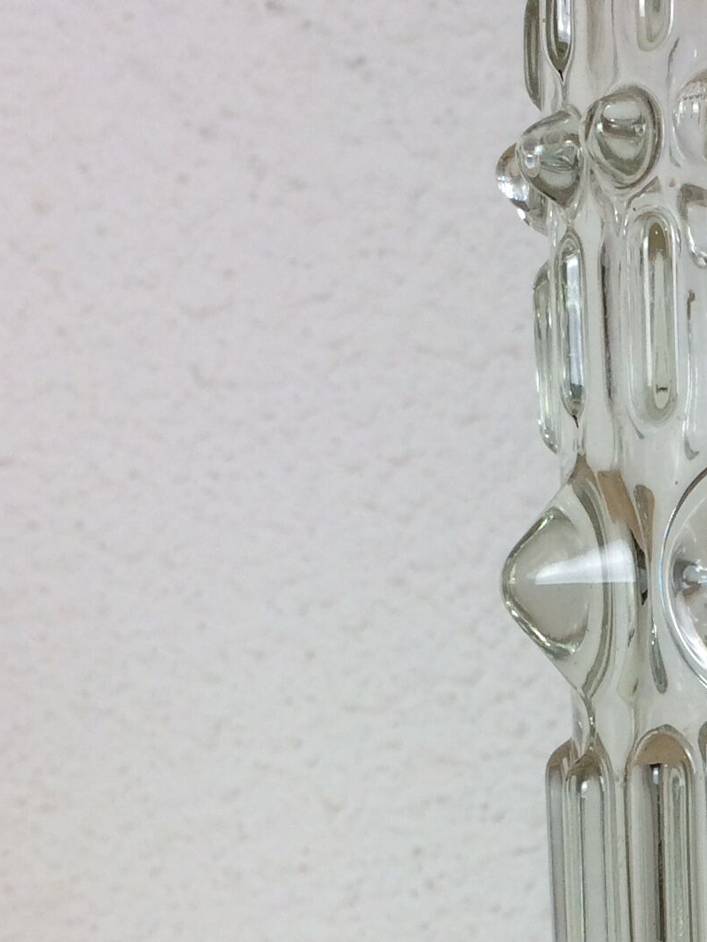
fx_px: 2424
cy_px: 893
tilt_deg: -7.0
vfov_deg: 21.4
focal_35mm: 89
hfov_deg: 15.8
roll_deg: +1.1
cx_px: 918
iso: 40
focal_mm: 4.15
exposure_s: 1/50
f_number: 2.2
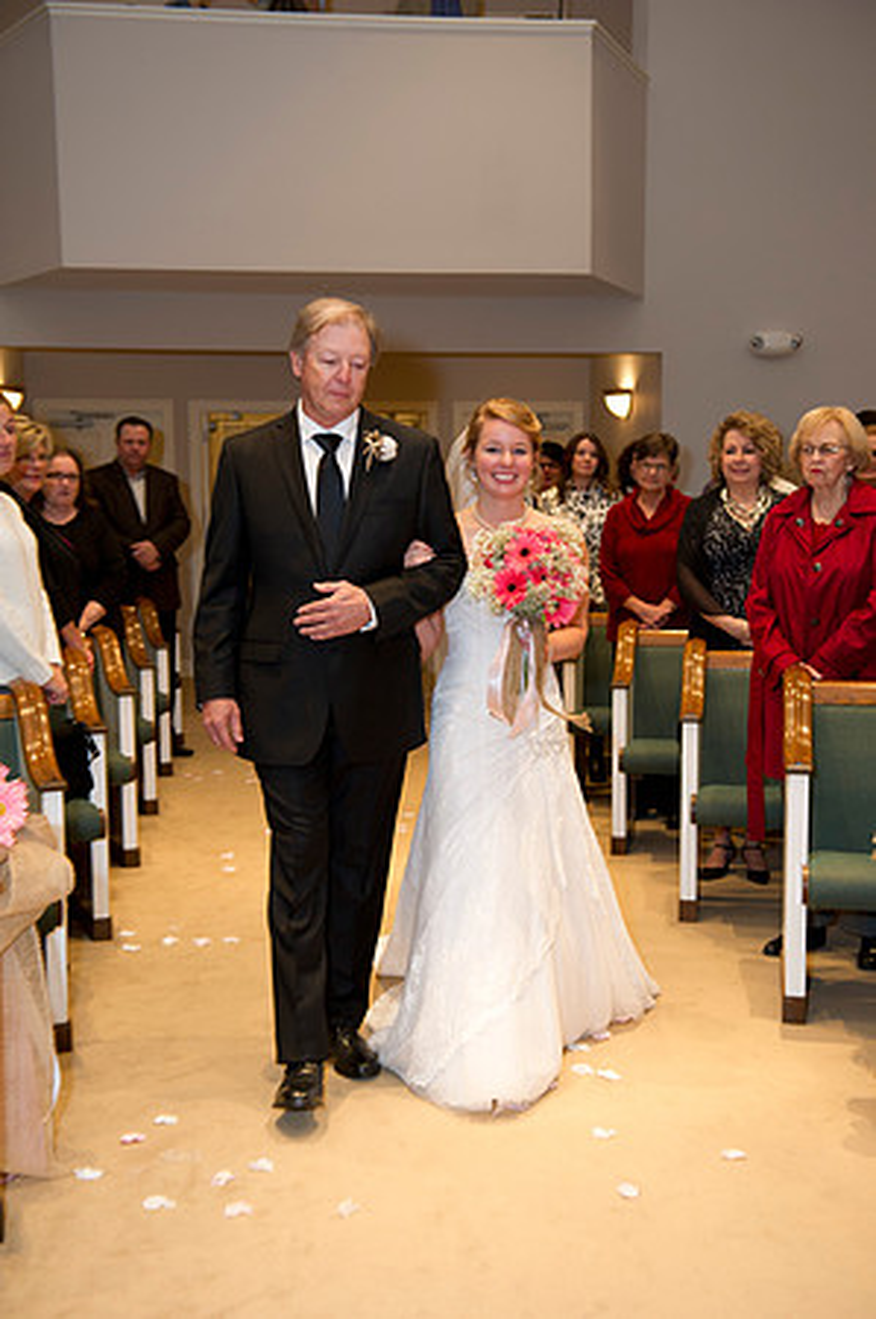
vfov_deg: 41.2
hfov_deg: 28.0
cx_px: 438
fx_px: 1756
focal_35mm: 48
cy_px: 660
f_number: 4
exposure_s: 1/80
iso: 1250
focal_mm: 48
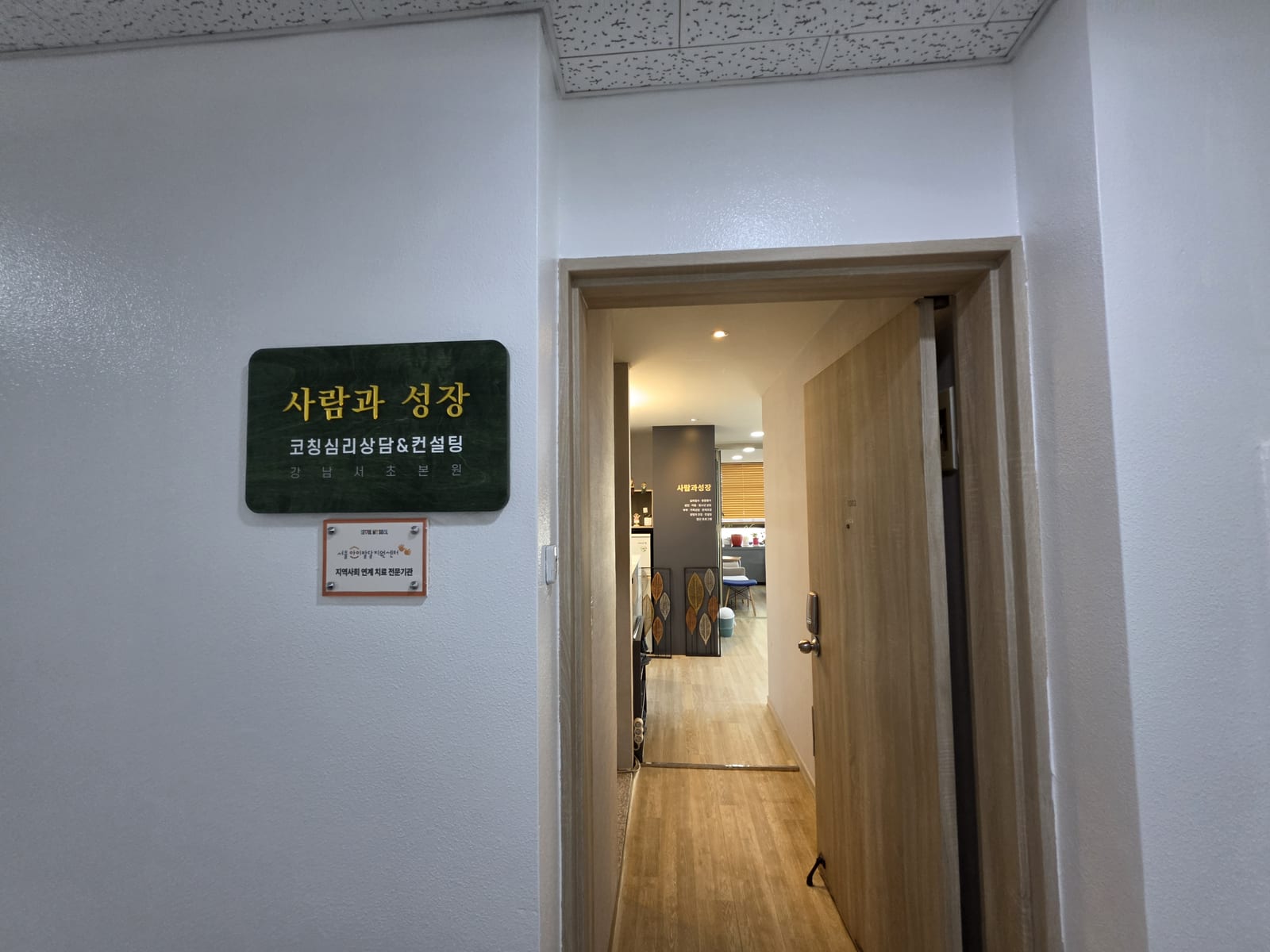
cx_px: 635
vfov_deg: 89.9
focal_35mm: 13
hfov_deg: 106.2
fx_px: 477
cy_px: 476
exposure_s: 1/120
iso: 250
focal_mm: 2.2
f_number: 1.9
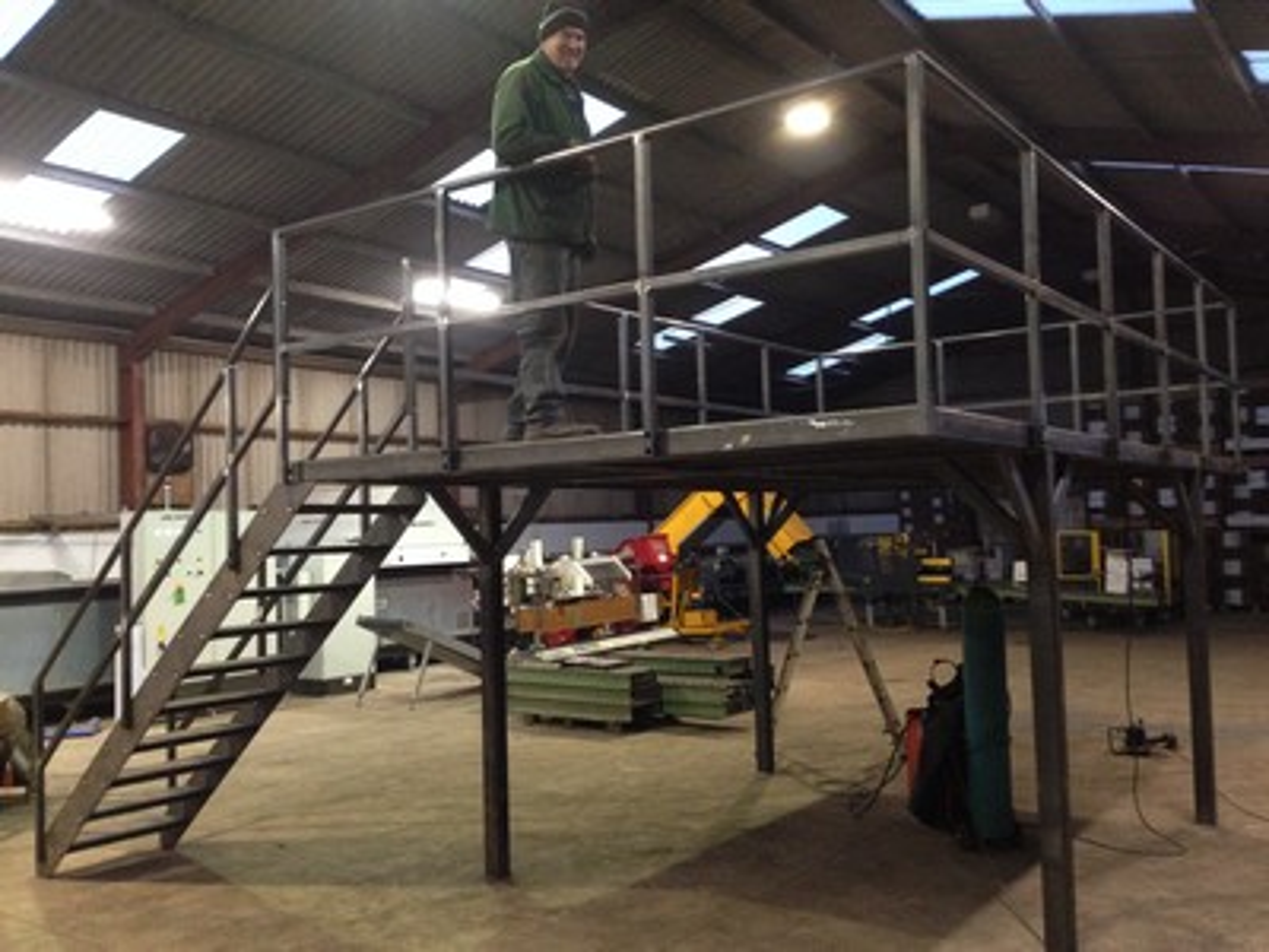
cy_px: 476
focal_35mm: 33
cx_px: 634
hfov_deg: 55.4
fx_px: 1210
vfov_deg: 42.9
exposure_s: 1/20
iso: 320
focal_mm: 4.12
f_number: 2.4
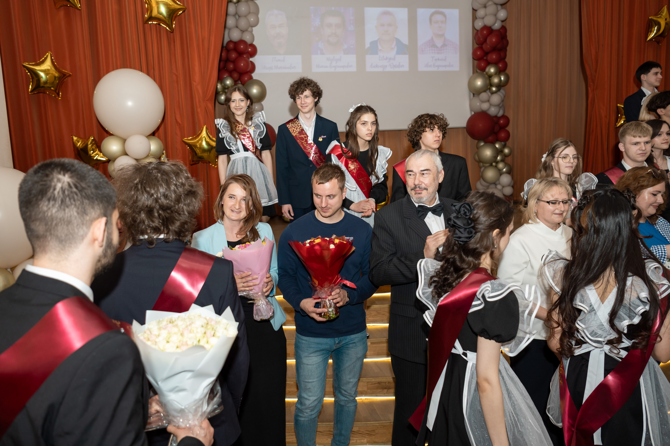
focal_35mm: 26
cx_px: 316
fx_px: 477
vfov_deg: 50.1
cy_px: 216
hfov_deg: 70.1
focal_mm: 24
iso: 200
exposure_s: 1/200
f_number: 2.8
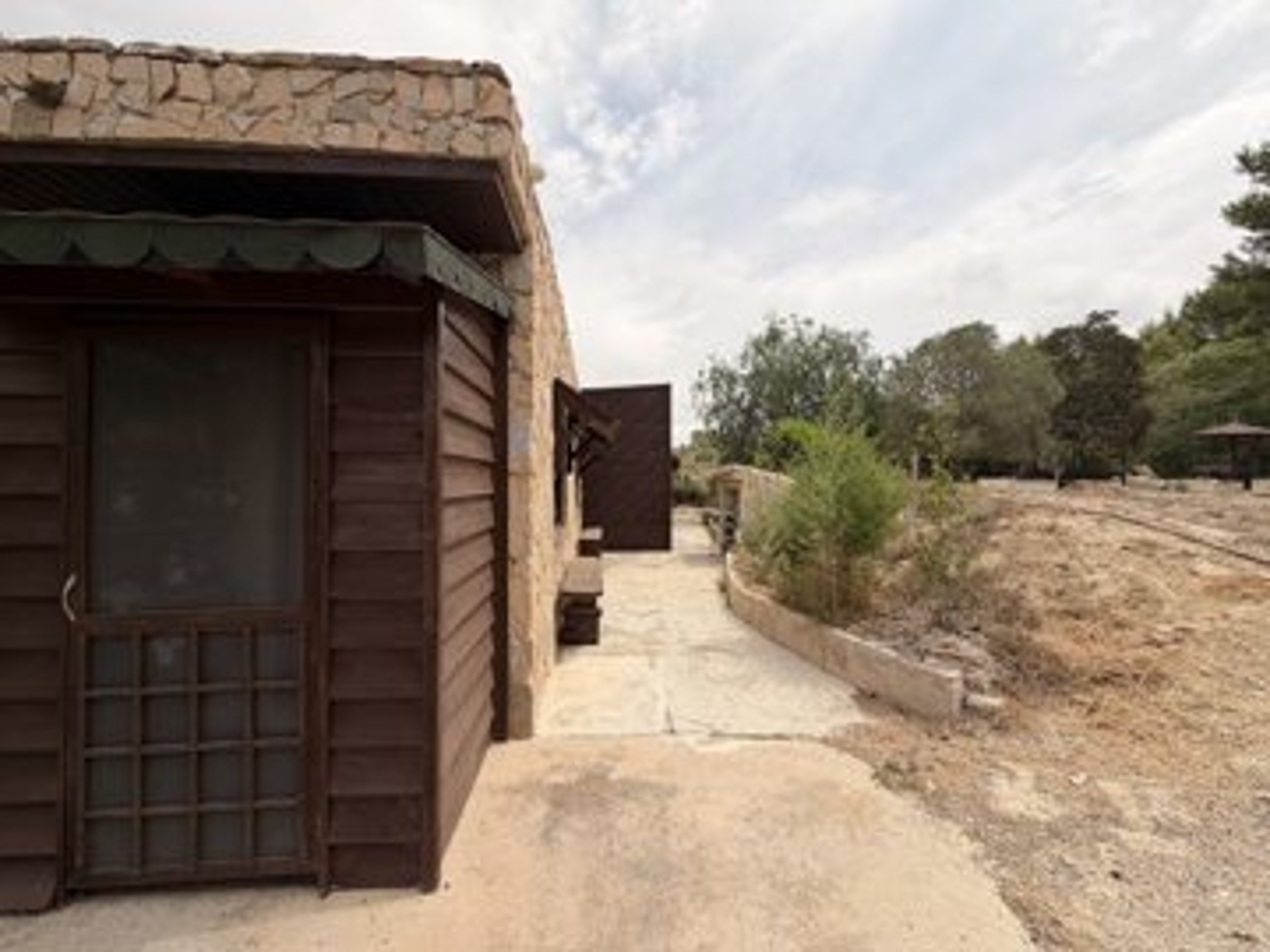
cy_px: 476
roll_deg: +0.5
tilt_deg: +1.6
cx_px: 635
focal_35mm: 14
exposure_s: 1/1050
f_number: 2.2
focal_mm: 2.22
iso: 20
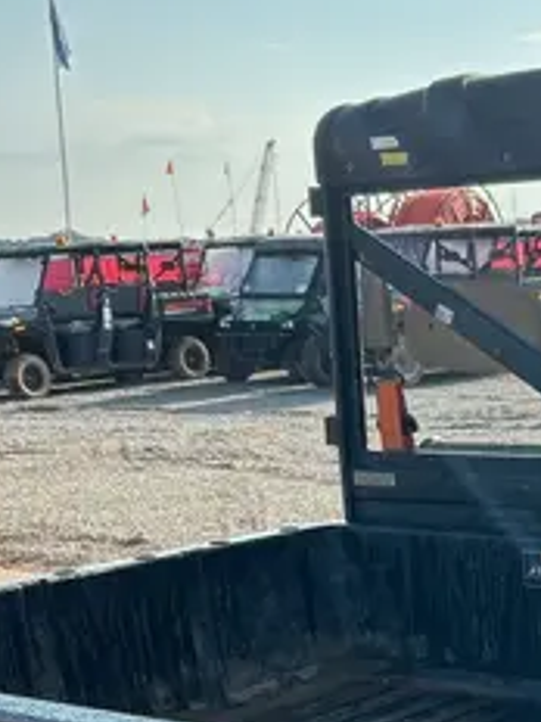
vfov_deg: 23.0
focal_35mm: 82
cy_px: 705
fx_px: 1709
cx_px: 662
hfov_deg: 17.1
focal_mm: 5.7
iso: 50
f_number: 1.5
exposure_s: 1/2208
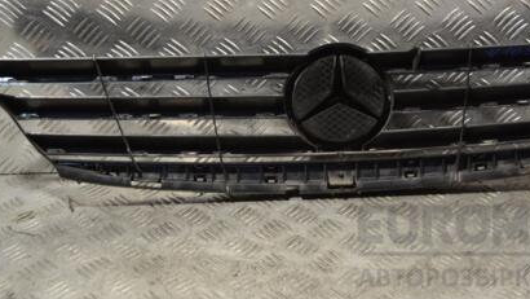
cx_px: 334
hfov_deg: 30.4
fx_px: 970
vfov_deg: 17.3
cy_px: 52
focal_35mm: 69
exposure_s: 1/30
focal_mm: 30
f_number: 4.5
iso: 160
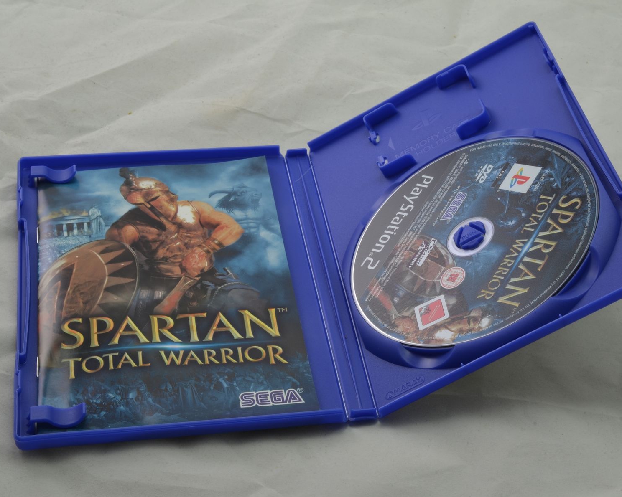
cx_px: 350
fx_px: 1252
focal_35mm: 68
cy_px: 248
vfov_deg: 22.5
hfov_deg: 27.9
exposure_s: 1/2
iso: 100
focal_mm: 40
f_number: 20
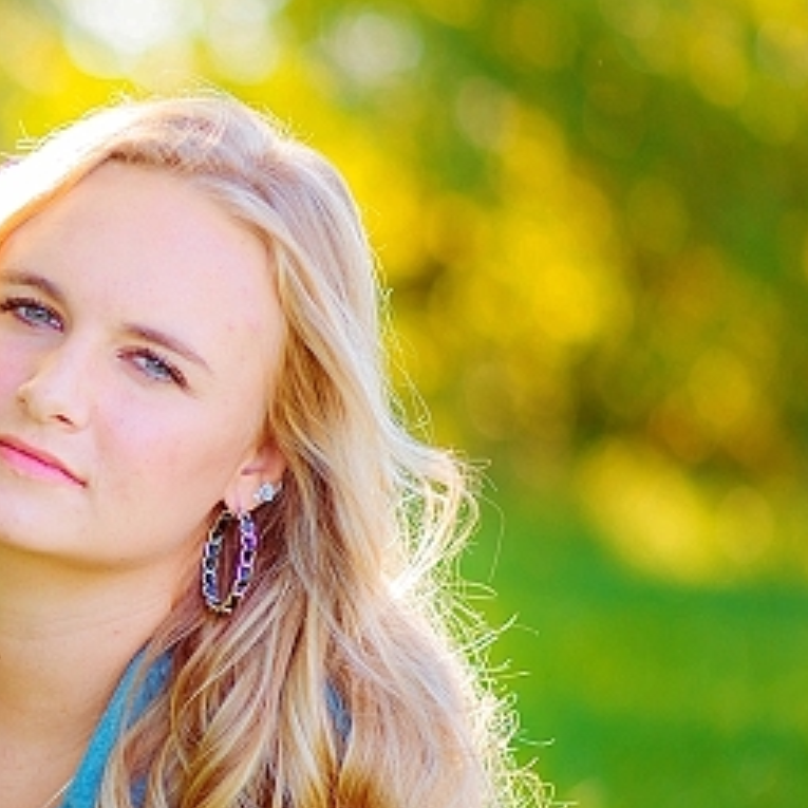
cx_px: -228
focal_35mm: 218
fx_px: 5757
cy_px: 531
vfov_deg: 8.0
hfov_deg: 7.9
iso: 200
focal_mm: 85
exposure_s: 1/640
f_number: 2
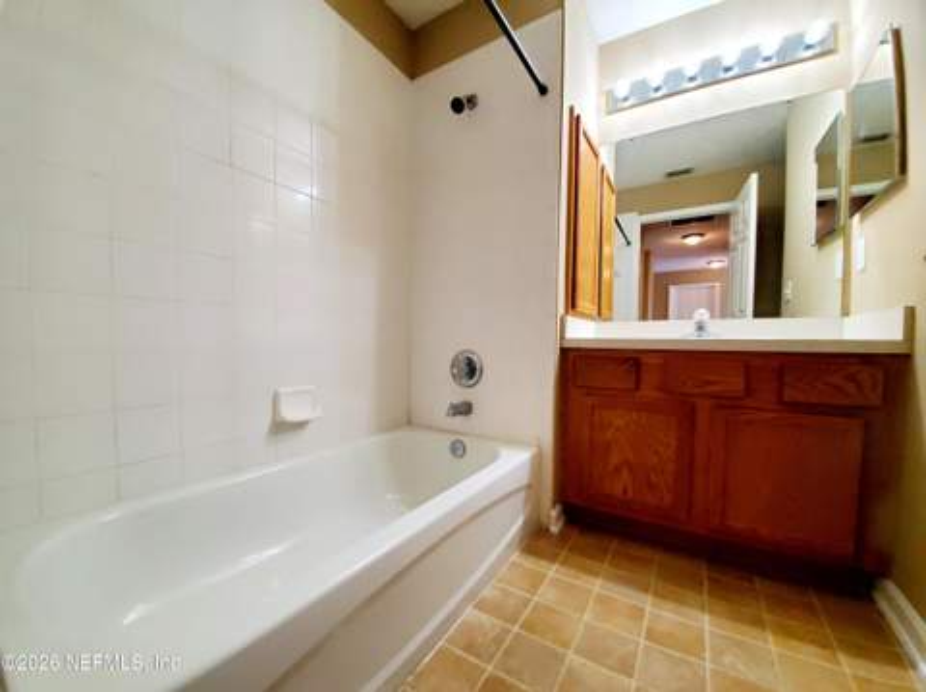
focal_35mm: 13
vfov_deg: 89.8
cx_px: 463
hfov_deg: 106.2
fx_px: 347
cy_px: 346
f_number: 2.2
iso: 400
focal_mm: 1.8
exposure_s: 1/59.2
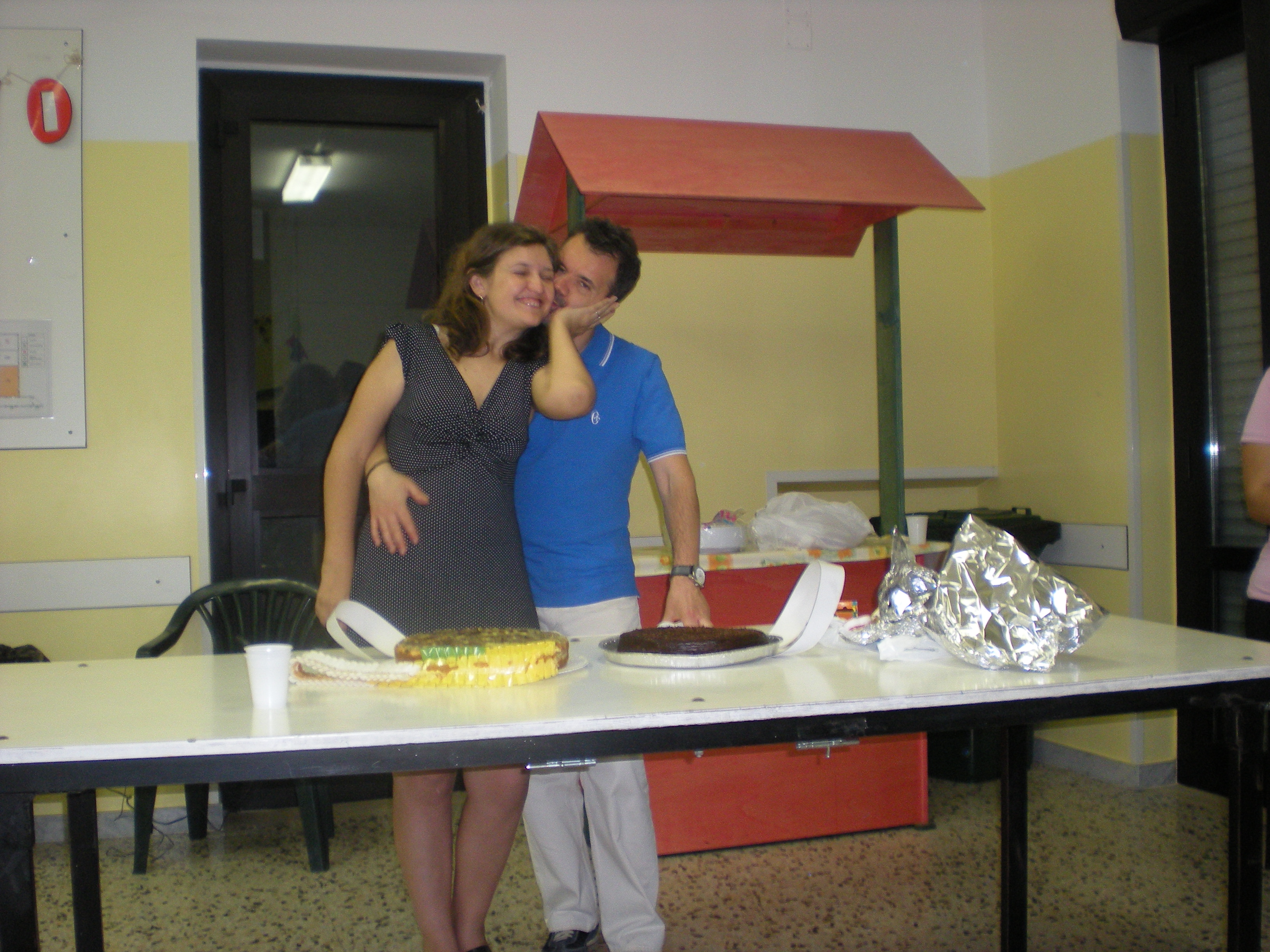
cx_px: 635
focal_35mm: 38
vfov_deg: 37.7
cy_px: 476
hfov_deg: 49.0
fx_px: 1394
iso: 180
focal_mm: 6.3
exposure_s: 1/30
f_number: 3.1
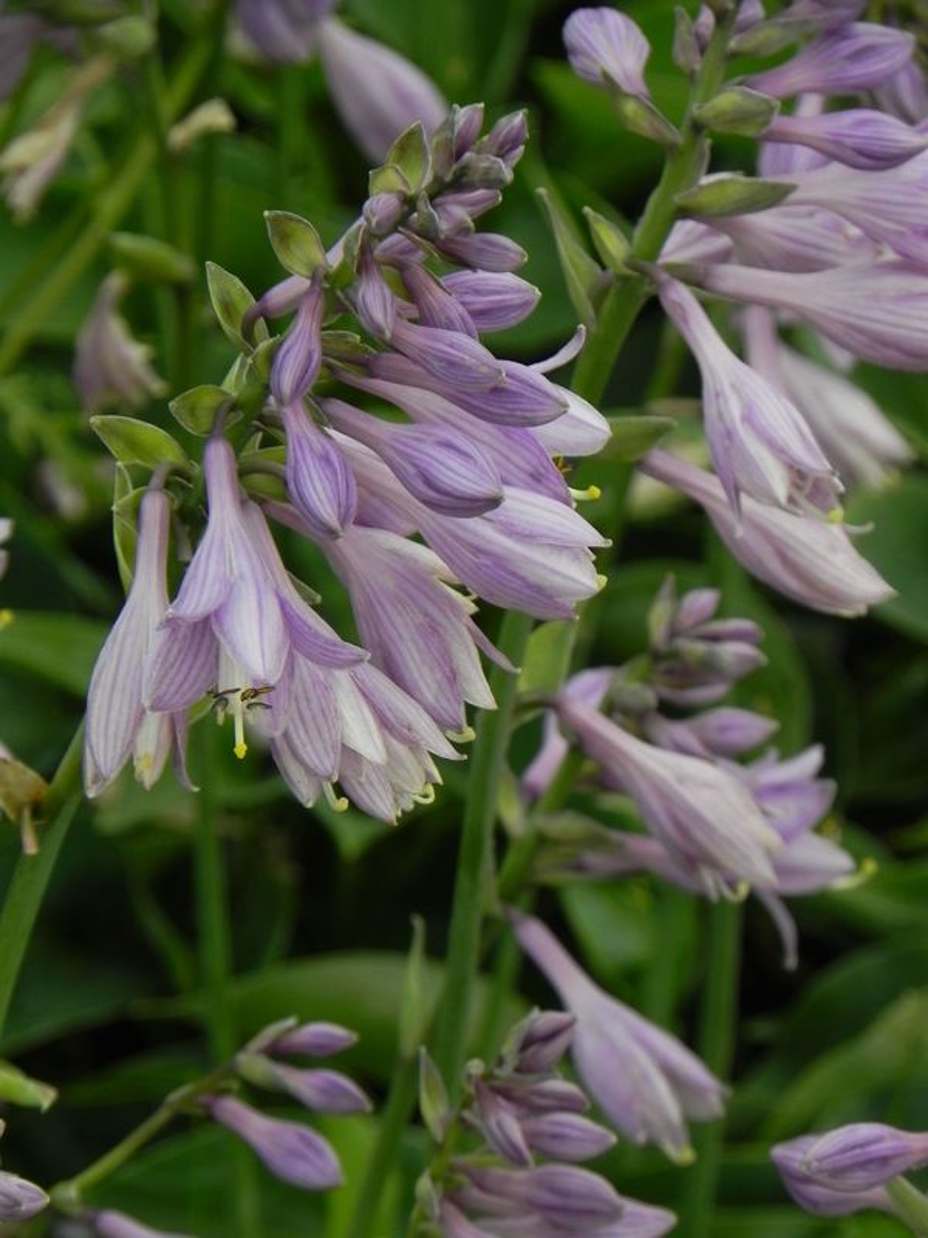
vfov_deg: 6.8
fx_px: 10402
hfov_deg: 5.1
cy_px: 619
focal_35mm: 291
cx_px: 464
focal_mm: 51.8
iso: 160
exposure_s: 1/160
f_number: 5
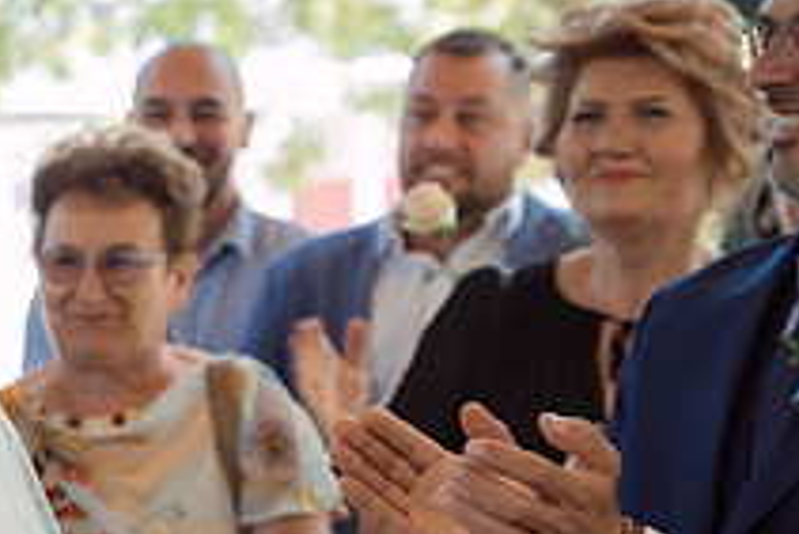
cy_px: 374
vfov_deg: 8.8
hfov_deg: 12.7
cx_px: -278
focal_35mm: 156
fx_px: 3465
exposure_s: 1/200
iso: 640
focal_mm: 52
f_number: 3.2
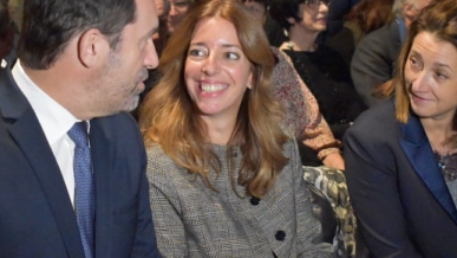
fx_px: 946
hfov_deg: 27.2
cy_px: 102
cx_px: 253
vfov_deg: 15.5
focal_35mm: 78
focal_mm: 32
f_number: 4.5
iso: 12800
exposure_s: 1/125
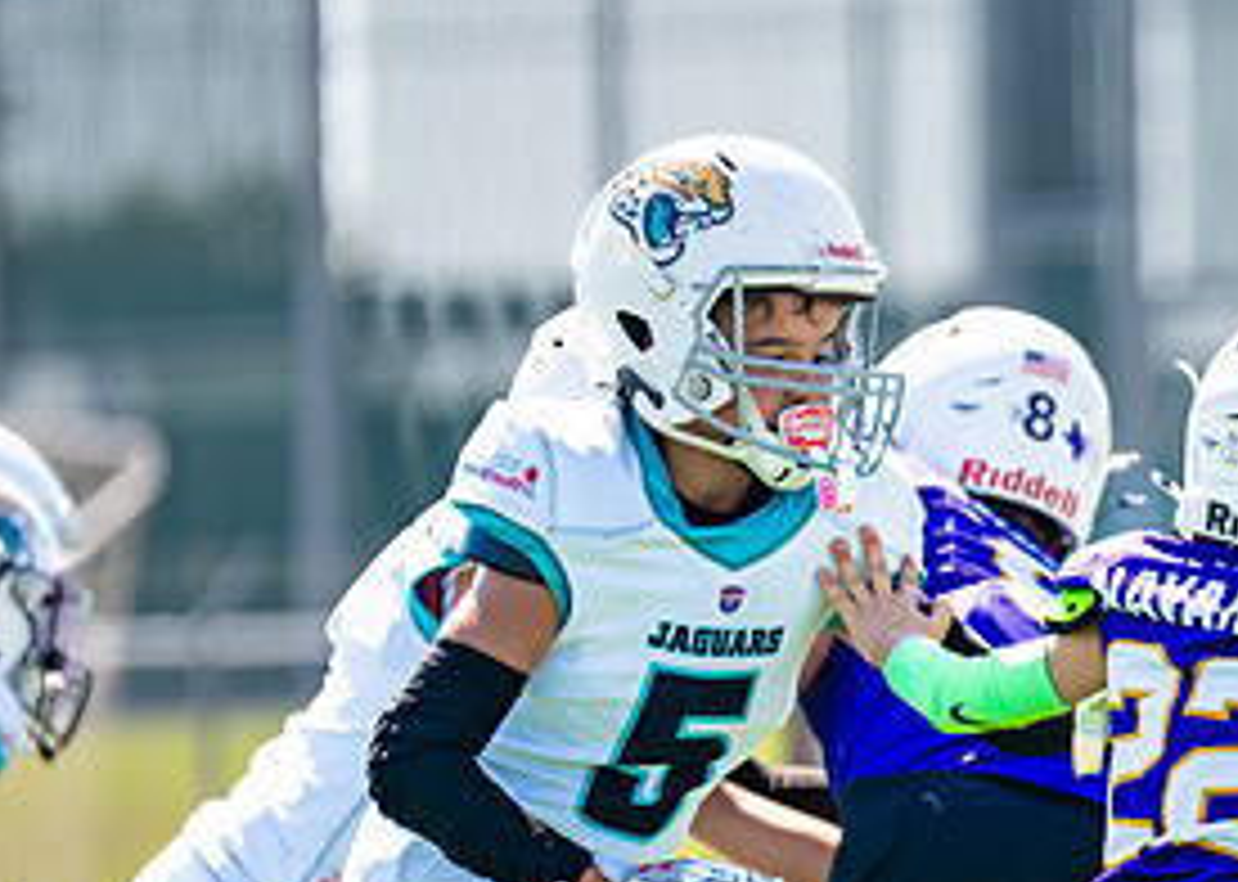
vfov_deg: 2.2
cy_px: 845
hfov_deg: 3.1
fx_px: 22486
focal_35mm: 640
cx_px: 1541
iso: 100
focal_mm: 200
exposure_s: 1/1250
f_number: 2.8
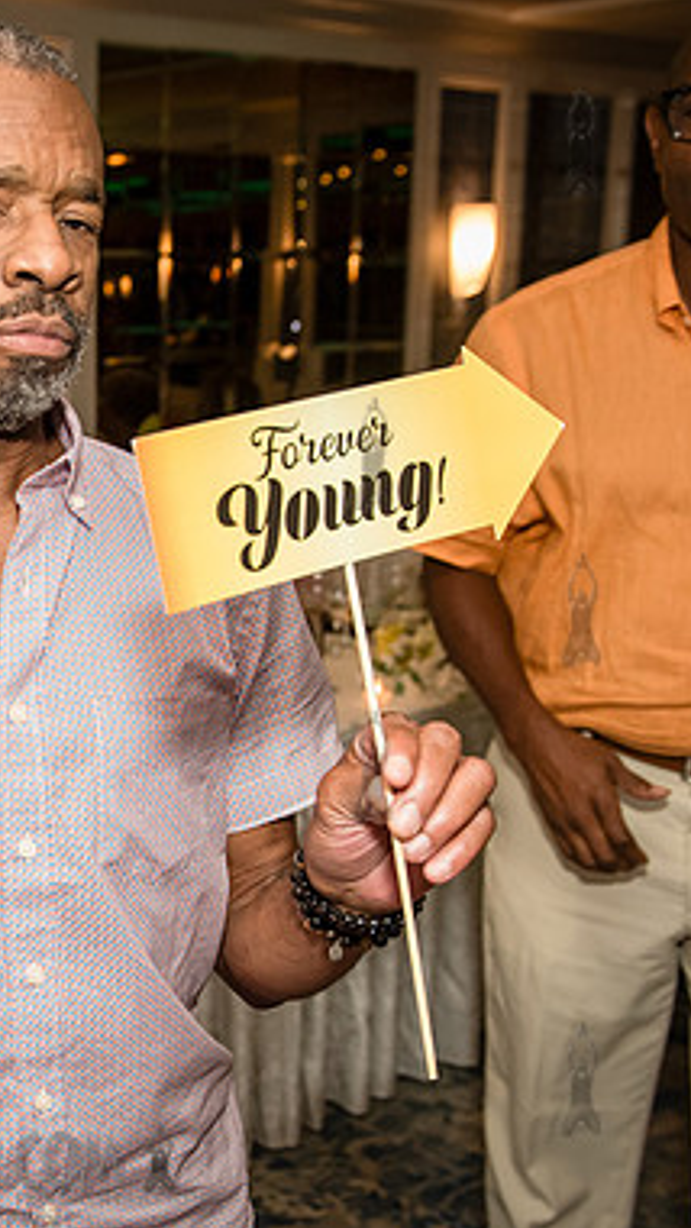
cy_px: 724
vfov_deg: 39.0
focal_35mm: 53
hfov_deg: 21.1
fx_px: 1725
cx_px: -135
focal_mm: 28
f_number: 3.5
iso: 1600
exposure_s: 1/200
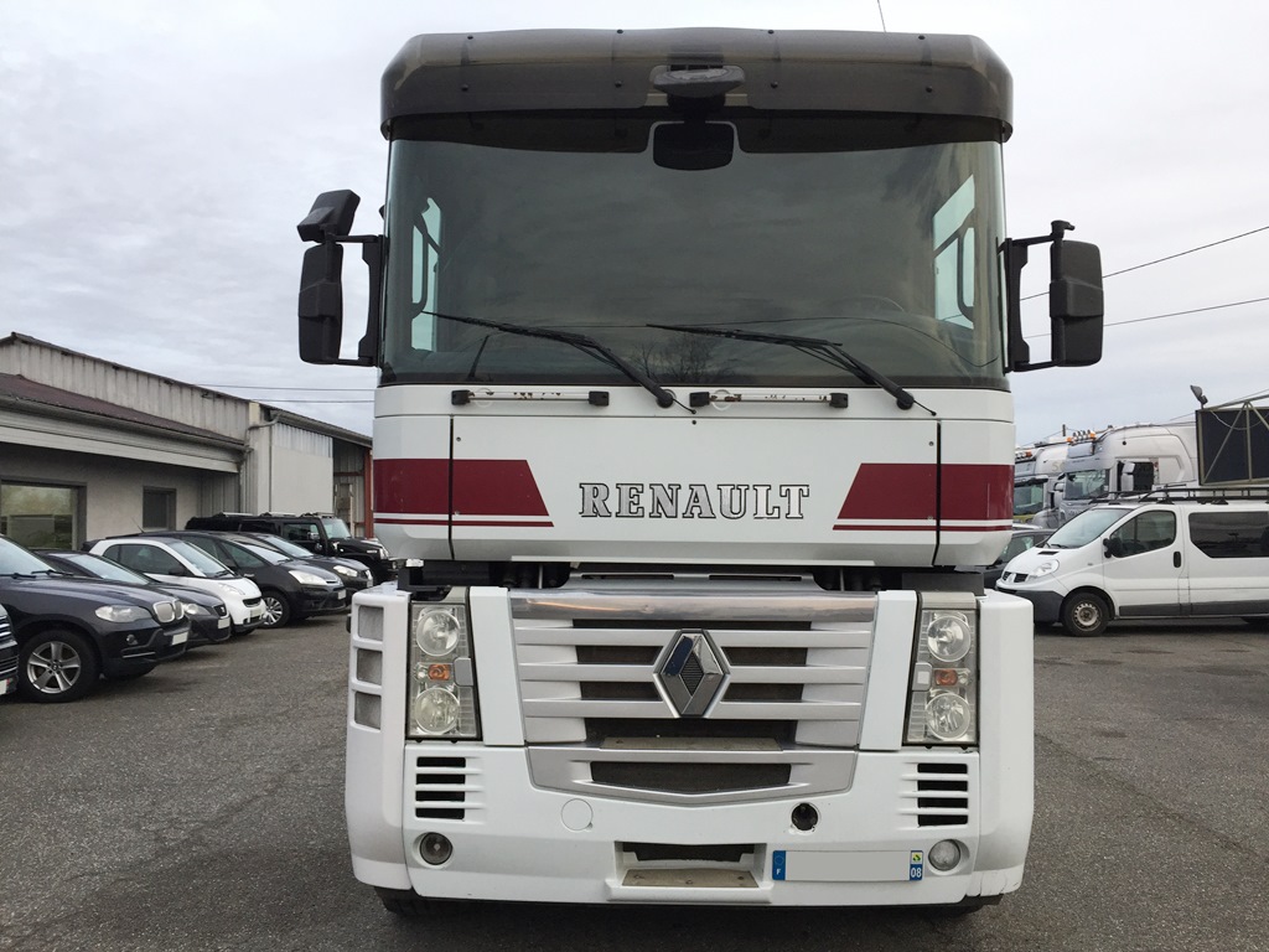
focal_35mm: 29
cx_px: 634
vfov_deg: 48.2
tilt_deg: +2.6
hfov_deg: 61.7
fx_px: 1063
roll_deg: -0.2
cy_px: 476
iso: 50
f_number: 2.2
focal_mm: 4.15
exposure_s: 1/100
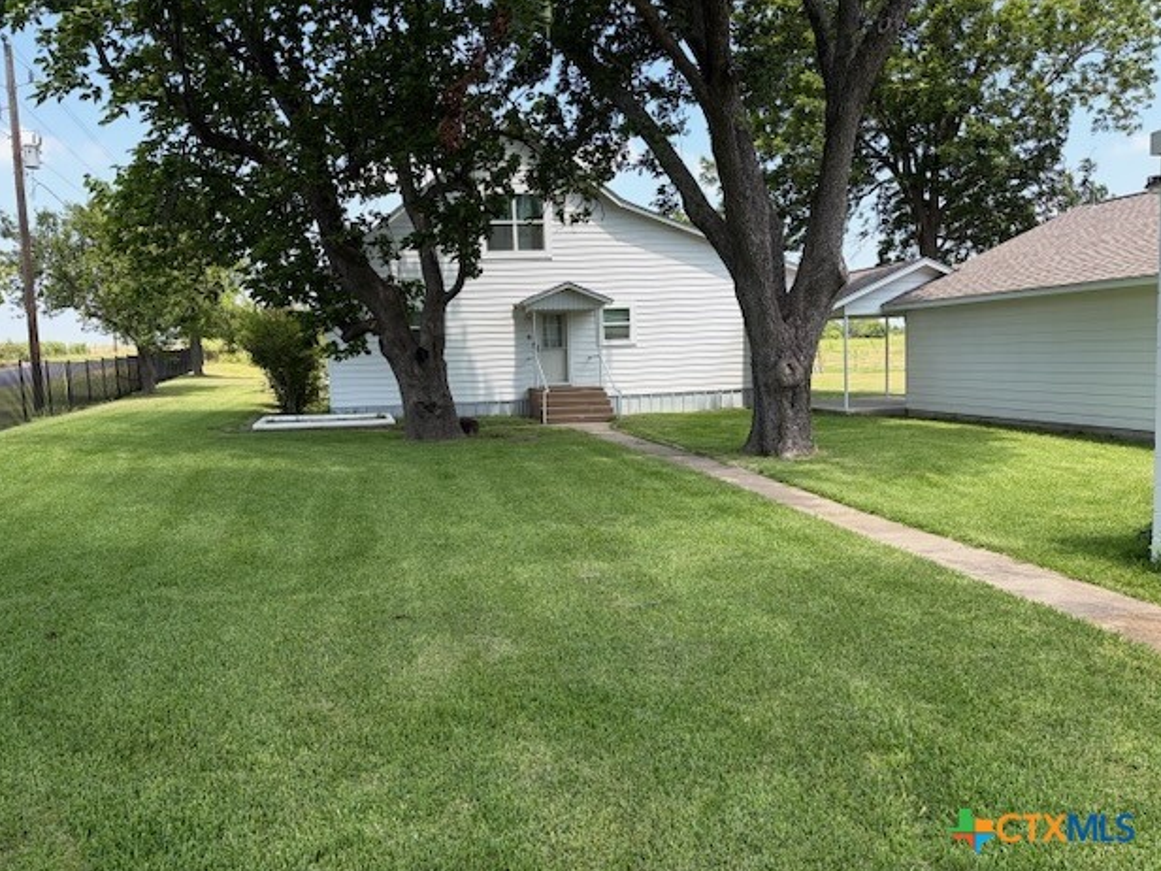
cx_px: 569
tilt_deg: -5.5
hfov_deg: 65.3
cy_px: 432
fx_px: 906
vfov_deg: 51.4
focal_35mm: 27
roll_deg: +2.5
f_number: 1.6
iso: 50
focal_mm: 5.96
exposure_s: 1/907
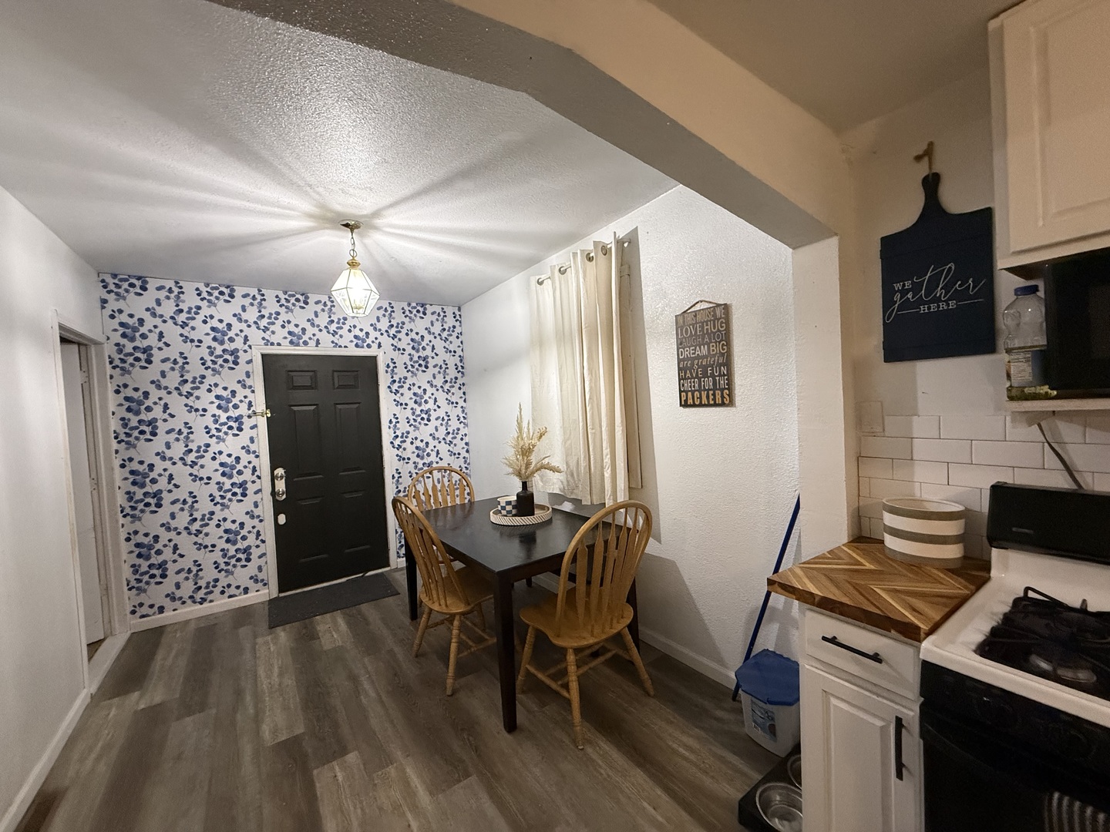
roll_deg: +2.5
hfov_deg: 102.1
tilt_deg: -0.9
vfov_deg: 85.7
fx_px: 449
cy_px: 416
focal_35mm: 14
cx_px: 555
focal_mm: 2.22
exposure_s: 1/60
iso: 640
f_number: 2.2
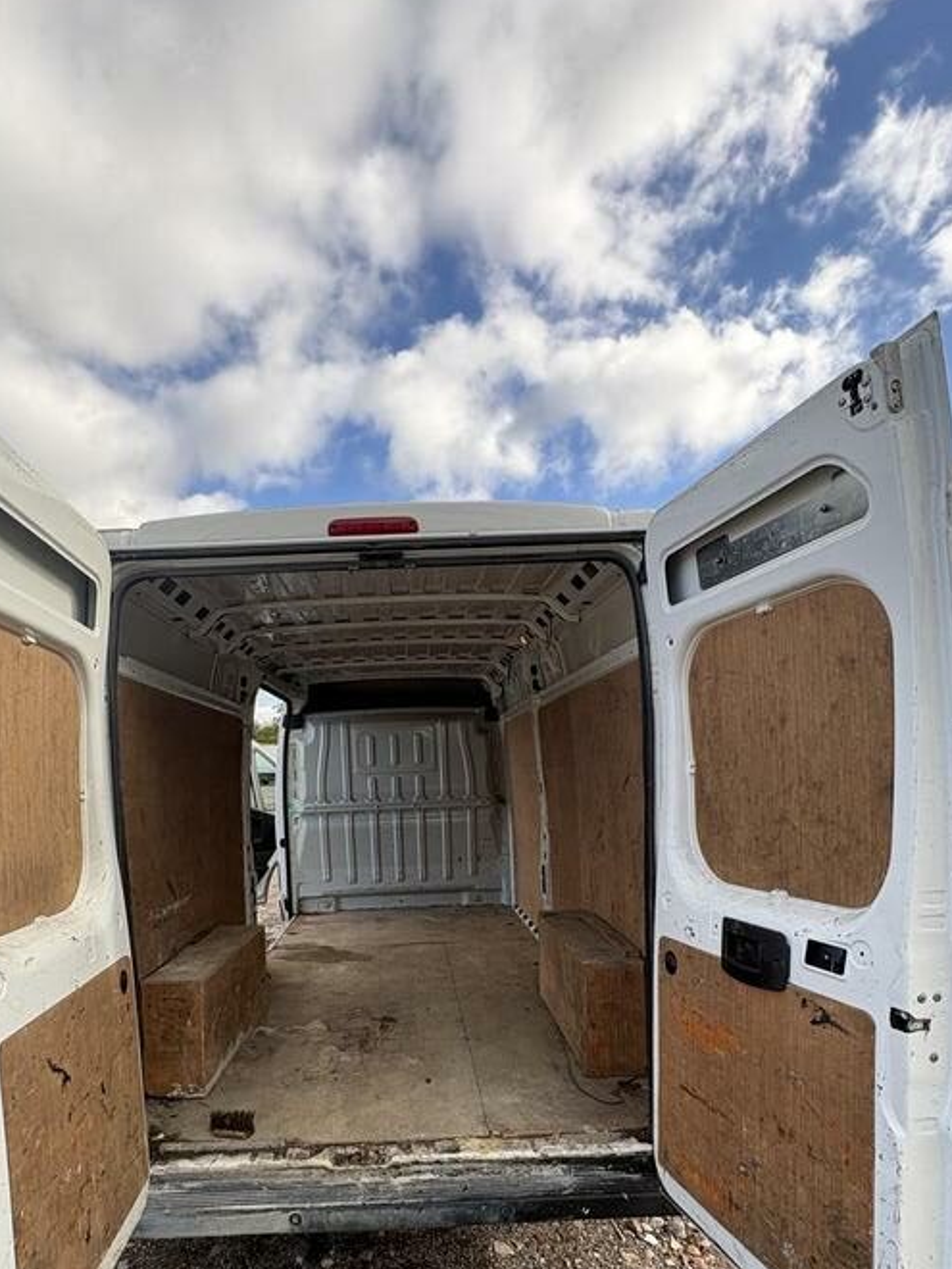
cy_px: 808
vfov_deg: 82.7
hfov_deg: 68.4
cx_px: 410
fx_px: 697
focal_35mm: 19
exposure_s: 1/243
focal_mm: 2.22
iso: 40
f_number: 2.2
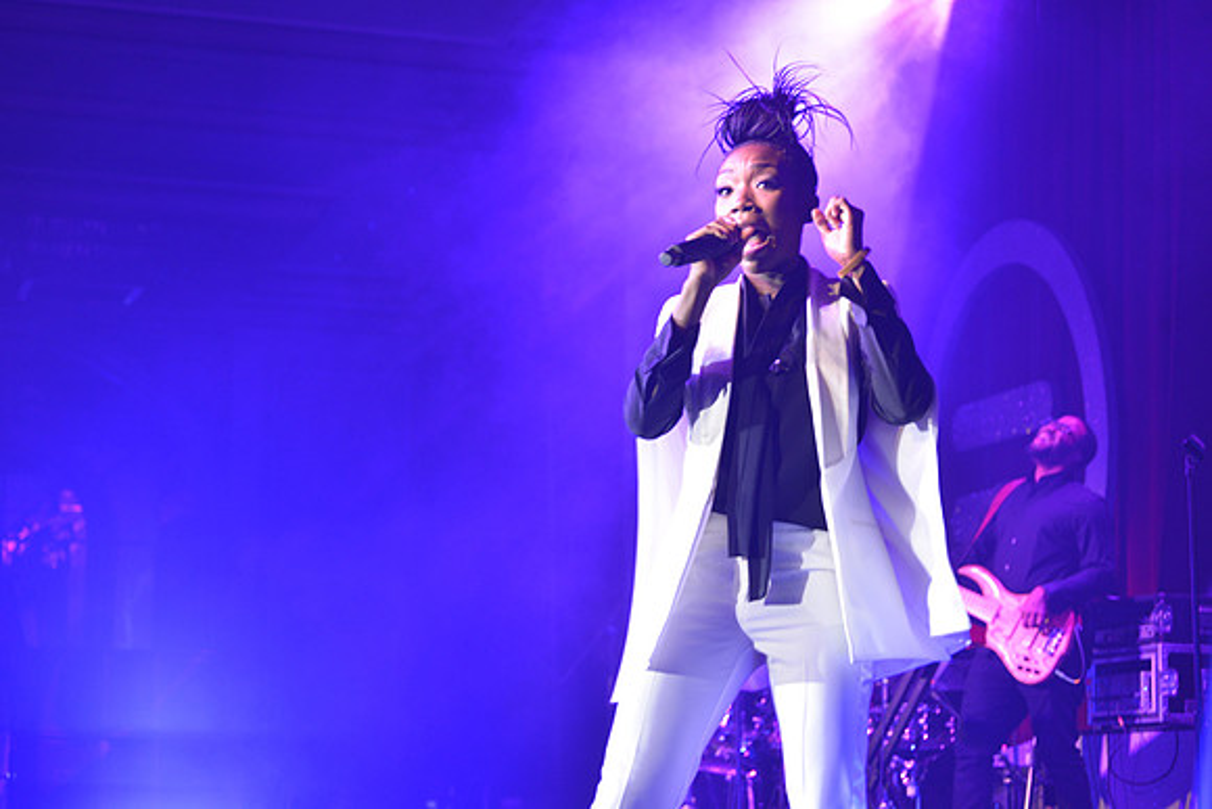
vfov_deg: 17.1
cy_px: 404
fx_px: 2694
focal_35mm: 80
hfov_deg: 25.4
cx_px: 606
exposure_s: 1/125
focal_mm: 80
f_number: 5
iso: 1000
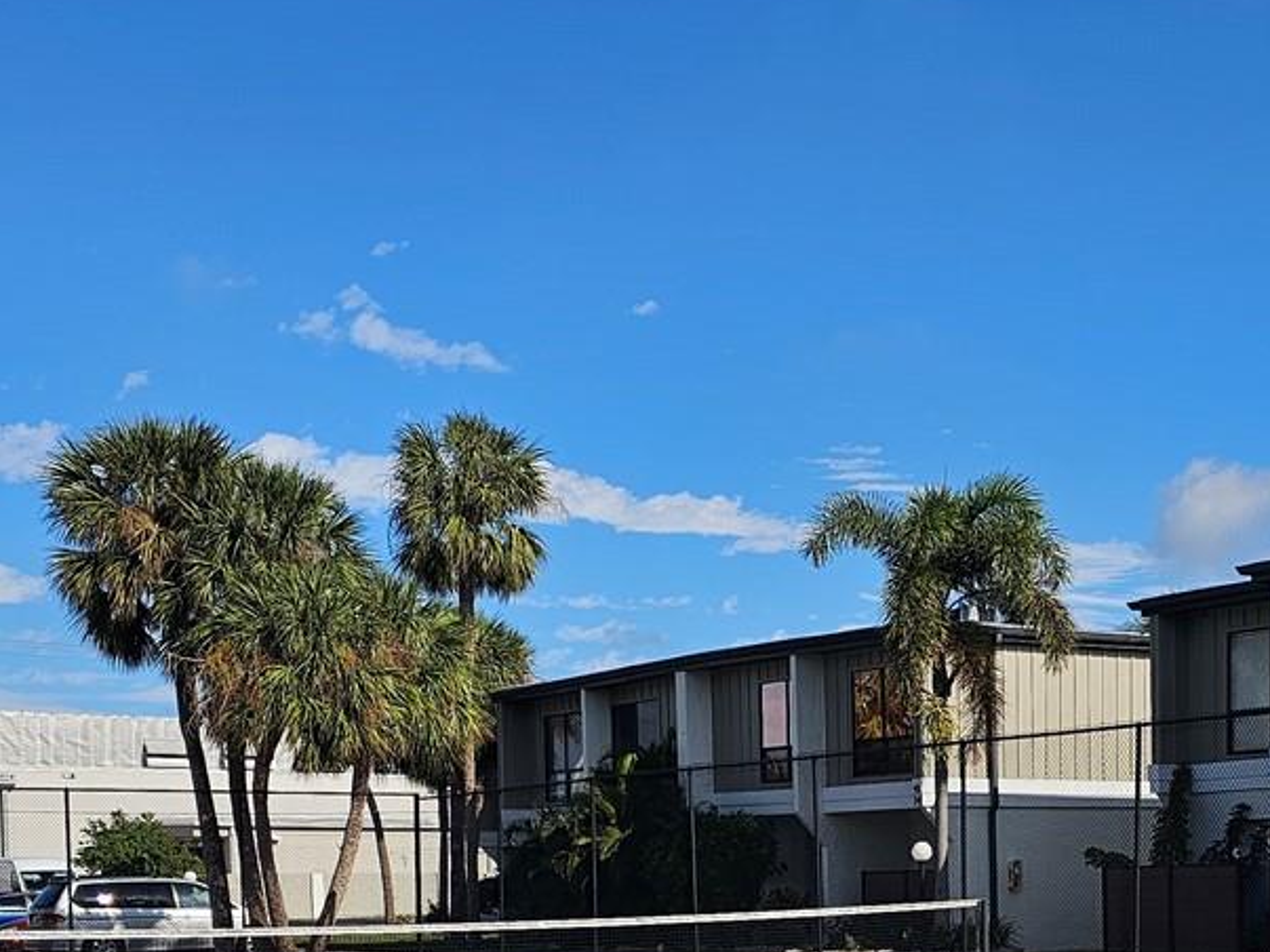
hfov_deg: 31.2
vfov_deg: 23.1
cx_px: 939
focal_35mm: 61
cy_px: 929
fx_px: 2238
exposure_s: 1/2000
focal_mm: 6.3
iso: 20
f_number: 1.7
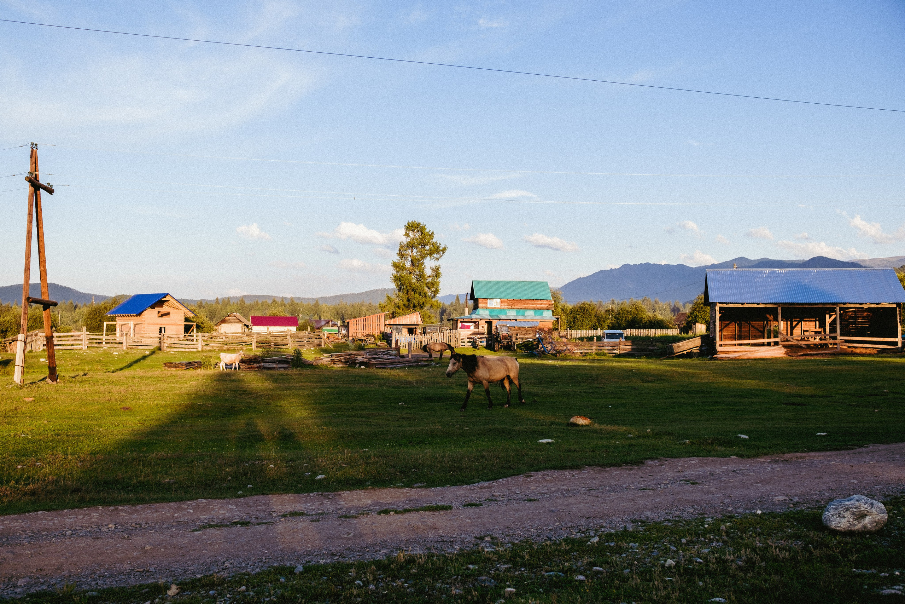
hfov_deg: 54.4
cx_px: 452
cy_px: 302
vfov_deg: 37.9
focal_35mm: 35
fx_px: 880
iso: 160
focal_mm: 23
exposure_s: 1/250
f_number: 4
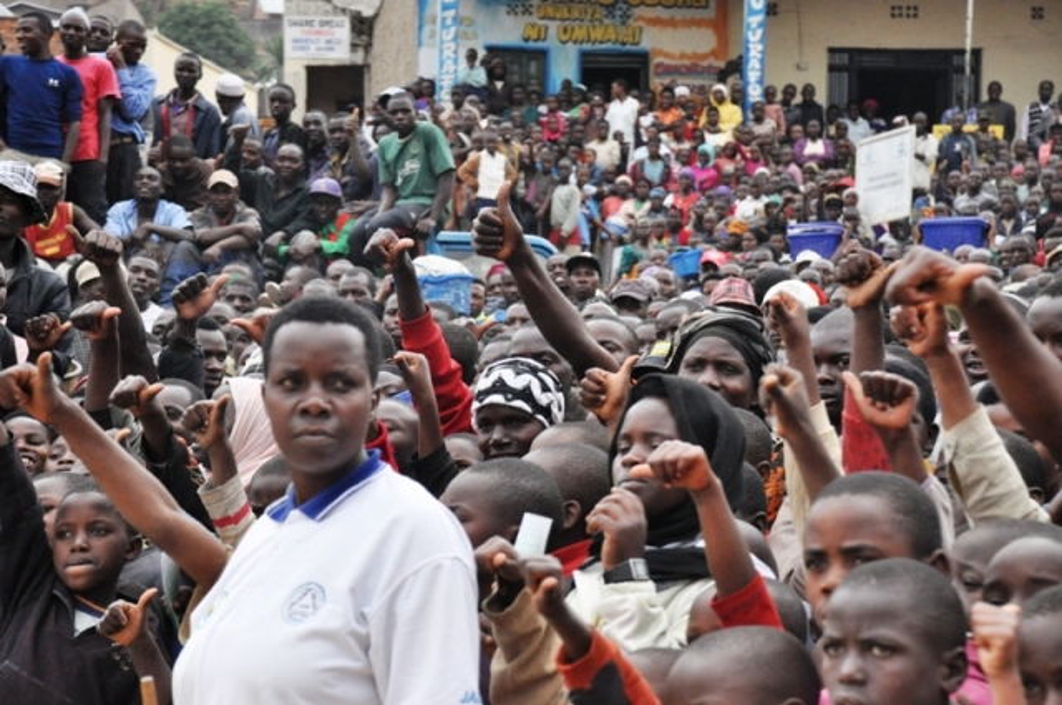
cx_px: 531
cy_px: 352
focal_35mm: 99
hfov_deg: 20.6
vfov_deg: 13.8
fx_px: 2917
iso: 1600
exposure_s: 1/2000
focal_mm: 66
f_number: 11
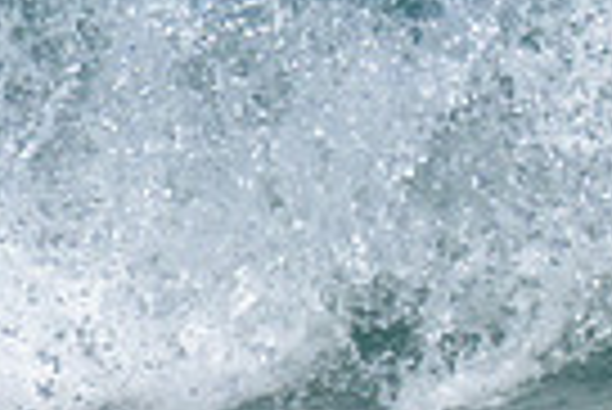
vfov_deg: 0.4
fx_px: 55802
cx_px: 870
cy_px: -315
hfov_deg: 0.6
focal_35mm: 3279
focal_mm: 560
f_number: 8
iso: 1400
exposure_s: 1/2000
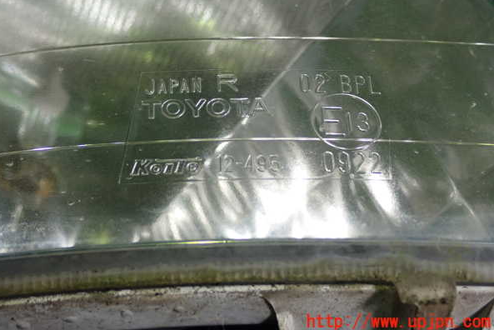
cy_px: 145
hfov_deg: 32.9
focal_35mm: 61
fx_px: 837
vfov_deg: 22.3
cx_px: 245
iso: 200
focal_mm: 10.35
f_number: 3.5
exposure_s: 1/60
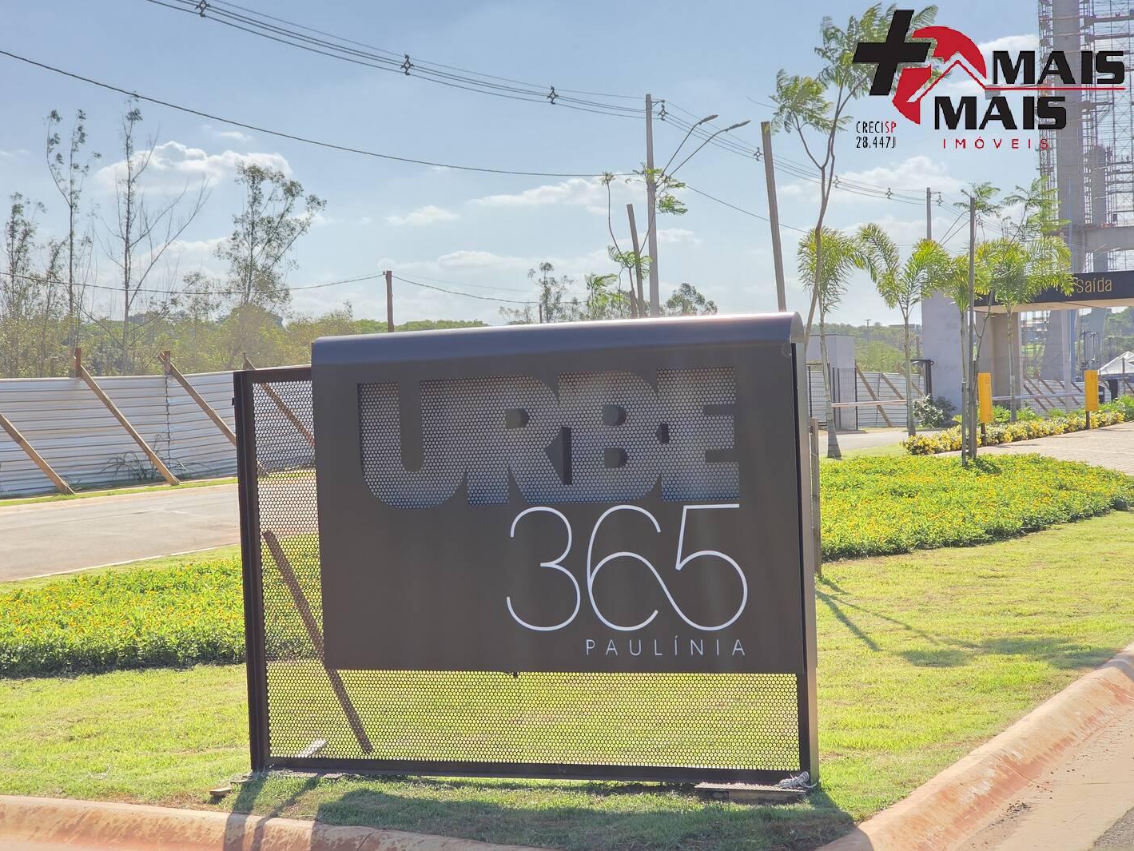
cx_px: 567
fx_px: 2294
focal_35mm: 70
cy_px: 431
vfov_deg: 21.0
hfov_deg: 27.8
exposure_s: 1/1070
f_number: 2.4
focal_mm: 7.9
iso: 50
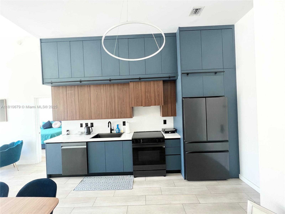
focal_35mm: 13
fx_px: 107
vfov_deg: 89.9
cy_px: 107
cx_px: 142
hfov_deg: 106.2
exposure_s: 1/60
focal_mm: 1.57
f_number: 1.8
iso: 400
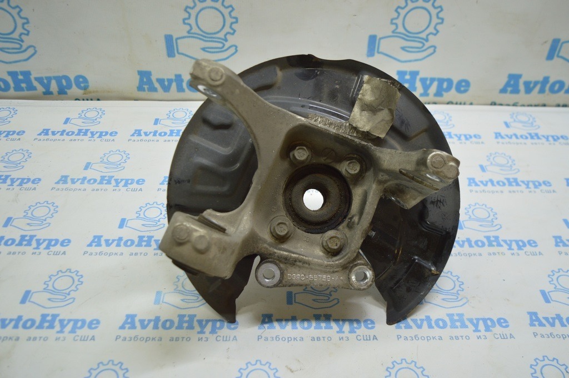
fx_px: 521
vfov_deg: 39.9
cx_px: 284
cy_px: 189
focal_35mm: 33
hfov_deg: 57.3
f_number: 3.8
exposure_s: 1/60
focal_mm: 22
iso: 400
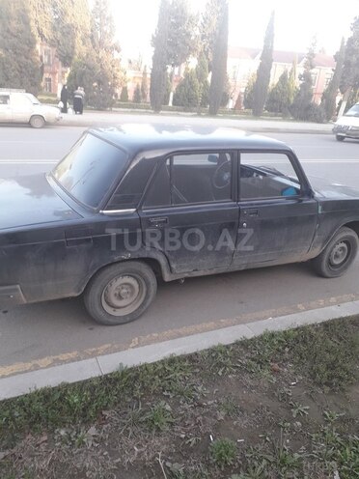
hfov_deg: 51.4
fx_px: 373
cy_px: 240
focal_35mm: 27
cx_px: 180
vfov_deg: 65.3
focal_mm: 3.6
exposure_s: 1/100
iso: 64
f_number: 1.9
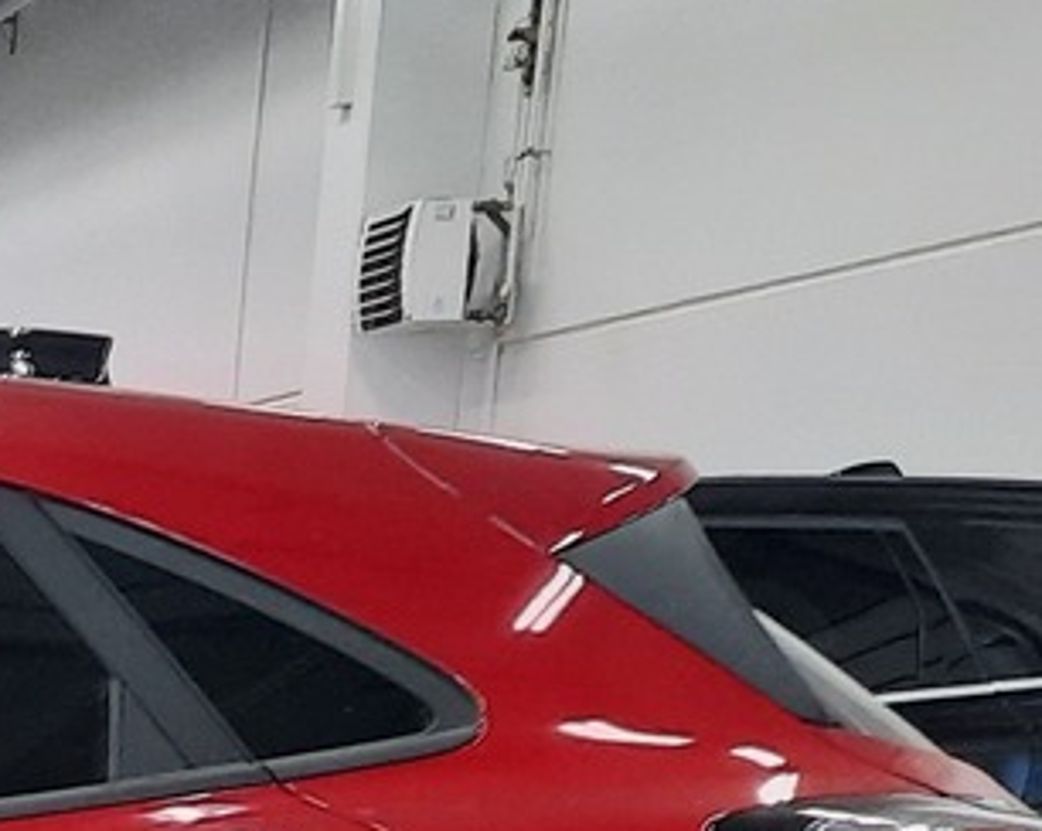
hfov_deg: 13.8
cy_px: 1379
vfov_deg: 12.5
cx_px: -1137
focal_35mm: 115
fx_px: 3542
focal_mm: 4.6
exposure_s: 1/50
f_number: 2
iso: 200
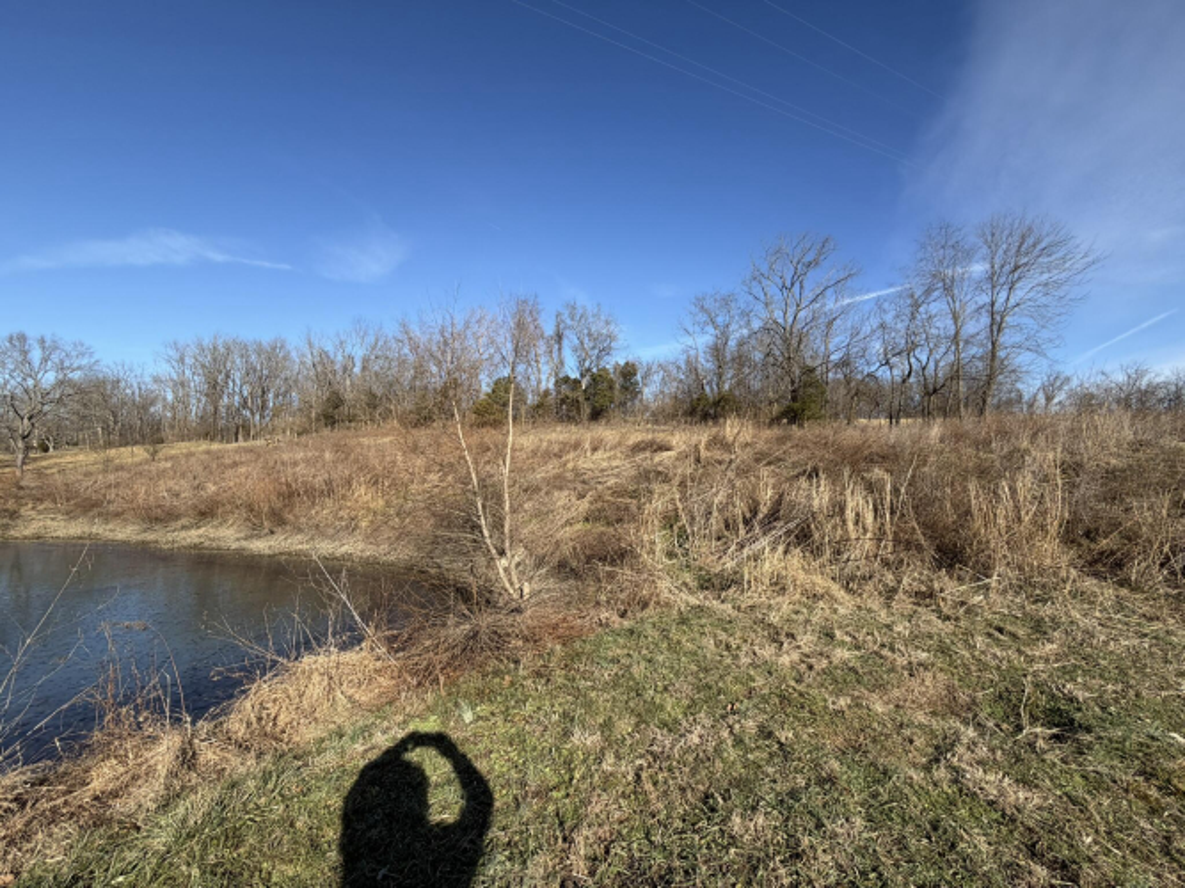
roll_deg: -0.3
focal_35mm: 14
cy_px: 444
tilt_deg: +3.2
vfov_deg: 85.7
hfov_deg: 102.1
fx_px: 479
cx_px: 592
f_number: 2.2
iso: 32
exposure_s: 1/770
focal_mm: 2.22
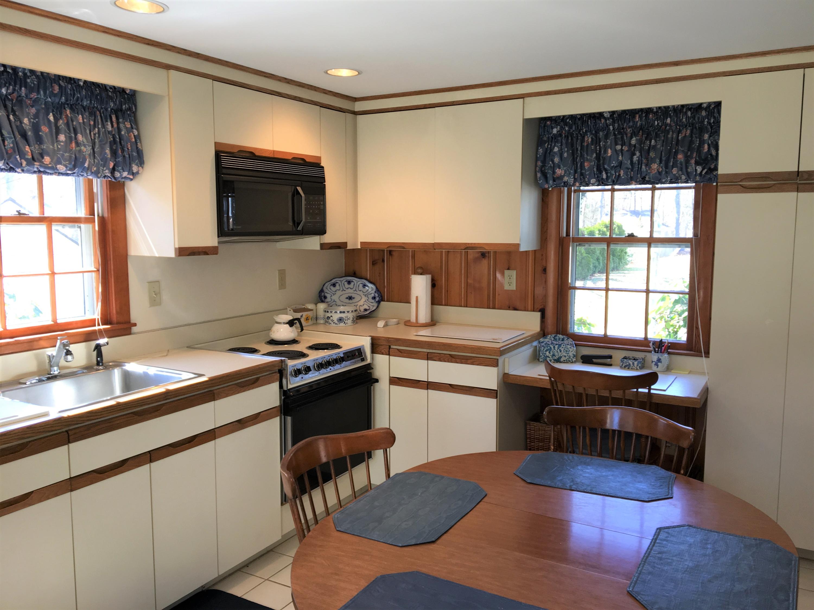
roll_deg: +0.0
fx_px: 682
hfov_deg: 61.7
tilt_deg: -6.8
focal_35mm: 29
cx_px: 407
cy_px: 305
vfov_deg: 48.2
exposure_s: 1/40
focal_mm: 4.15
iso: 25
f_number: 2.2
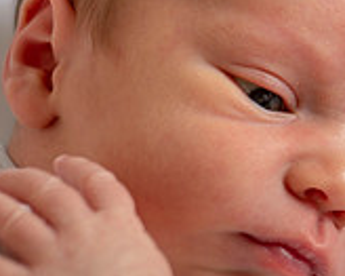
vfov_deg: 1.9
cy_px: 222
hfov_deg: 2.4
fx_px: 8153
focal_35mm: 799
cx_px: 359
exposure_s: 1/250
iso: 80
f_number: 2.8
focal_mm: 190
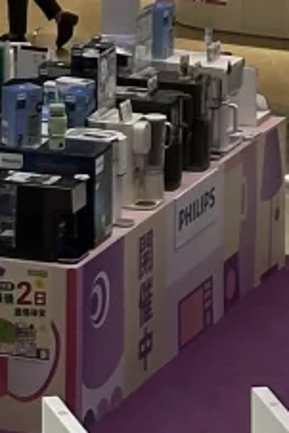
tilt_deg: -5.3
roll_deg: -1.6
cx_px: 78
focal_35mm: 318
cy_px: -422
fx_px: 3823
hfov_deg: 4.3
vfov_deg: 6.3
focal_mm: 6.86
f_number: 1.78
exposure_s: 1/252
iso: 64
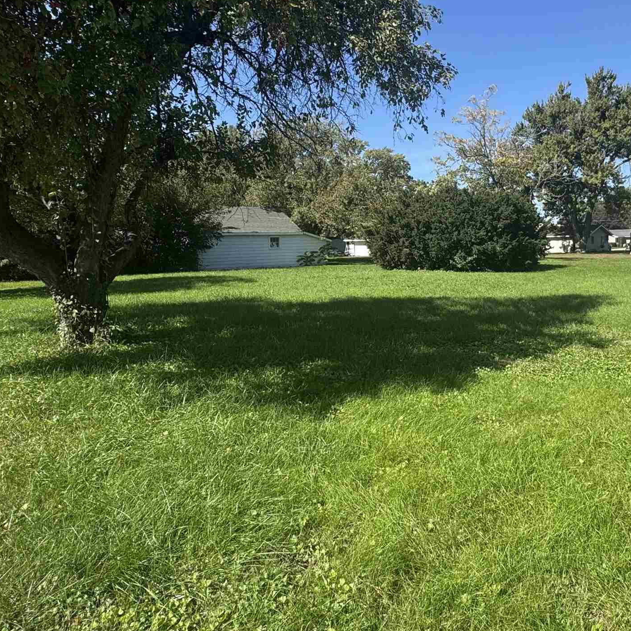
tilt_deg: -4.1
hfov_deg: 57.6
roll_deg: +1.8
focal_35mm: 27
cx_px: 425
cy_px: 281
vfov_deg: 58.9
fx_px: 557
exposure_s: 1/1034
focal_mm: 2.22
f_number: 2.2
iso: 40
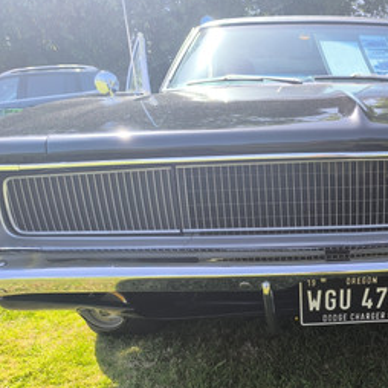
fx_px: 507
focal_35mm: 40
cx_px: 356
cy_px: 265
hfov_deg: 38.7
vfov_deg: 41.2
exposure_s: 1/427
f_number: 1.65
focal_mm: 6.14
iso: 50
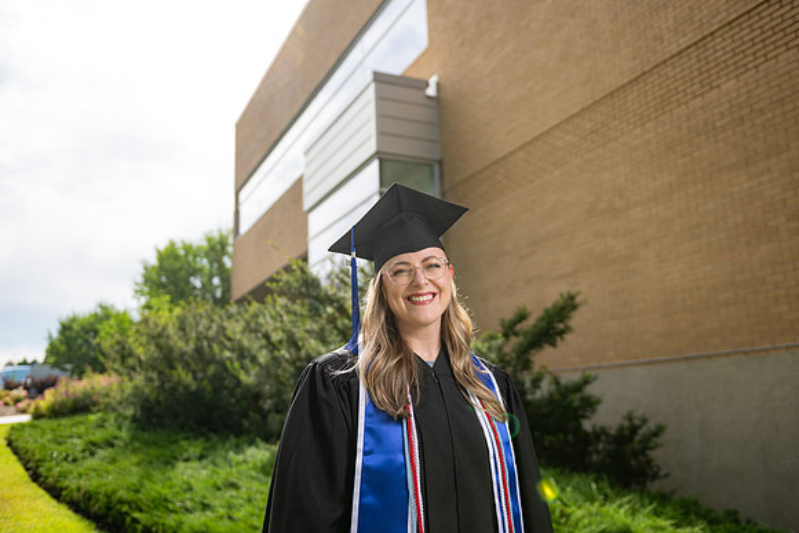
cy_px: 266
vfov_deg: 41.1
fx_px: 710
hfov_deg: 58.7
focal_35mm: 32
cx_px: 400
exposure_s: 1/1600
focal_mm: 32
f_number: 2.8
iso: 100
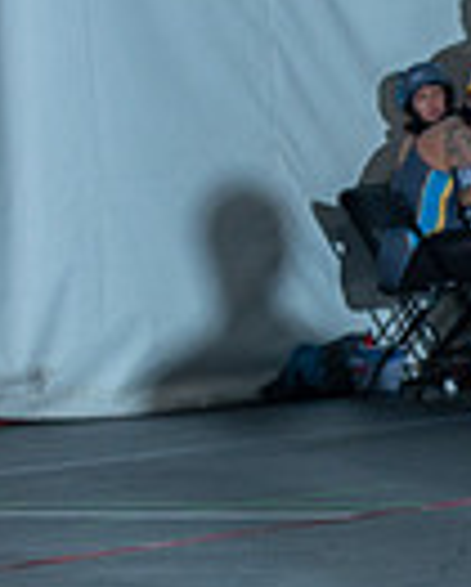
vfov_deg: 4.4
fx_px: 7606
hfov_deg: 3.5
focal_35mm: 437
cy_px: 607
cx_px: 1292
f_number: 8
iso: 800
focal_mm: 105
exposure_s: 1/160
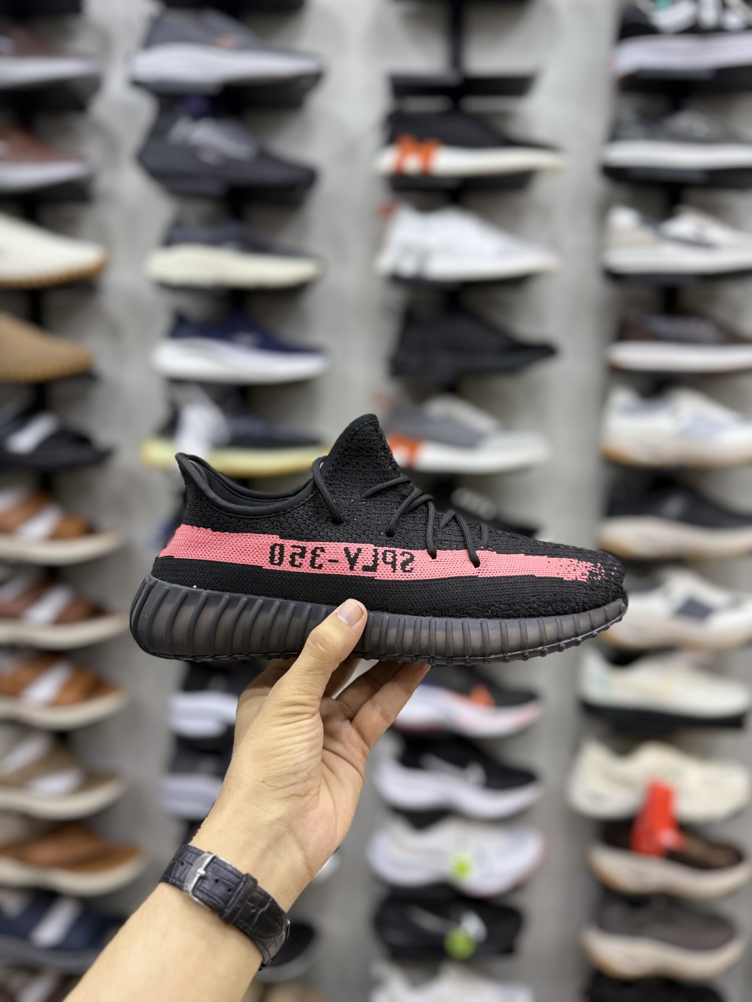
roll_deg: +0.5
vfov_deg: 71.6
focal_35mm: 24
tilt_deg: -8.4
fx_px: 695
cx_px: 376
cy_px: 501
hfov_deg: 56.8
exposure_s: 1/95
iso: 80
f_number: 1.78
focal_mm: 6.76
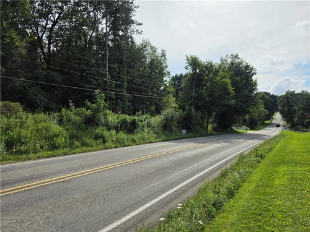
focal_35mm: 23
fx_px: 206
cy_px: 116
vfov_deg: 58.9
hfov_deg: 73.9
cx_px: 155
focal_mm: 6.5
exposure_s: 1/7939
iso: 32
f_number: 1.4
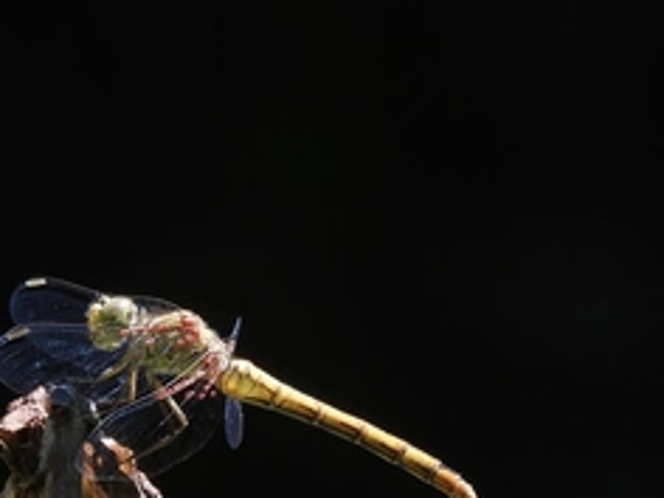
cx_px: 225
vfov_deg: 0.7
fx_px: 41625
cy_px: 366
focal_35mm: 2170
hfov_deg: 0.9
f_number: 6.3
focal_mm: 143
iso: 100
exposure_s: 1/160
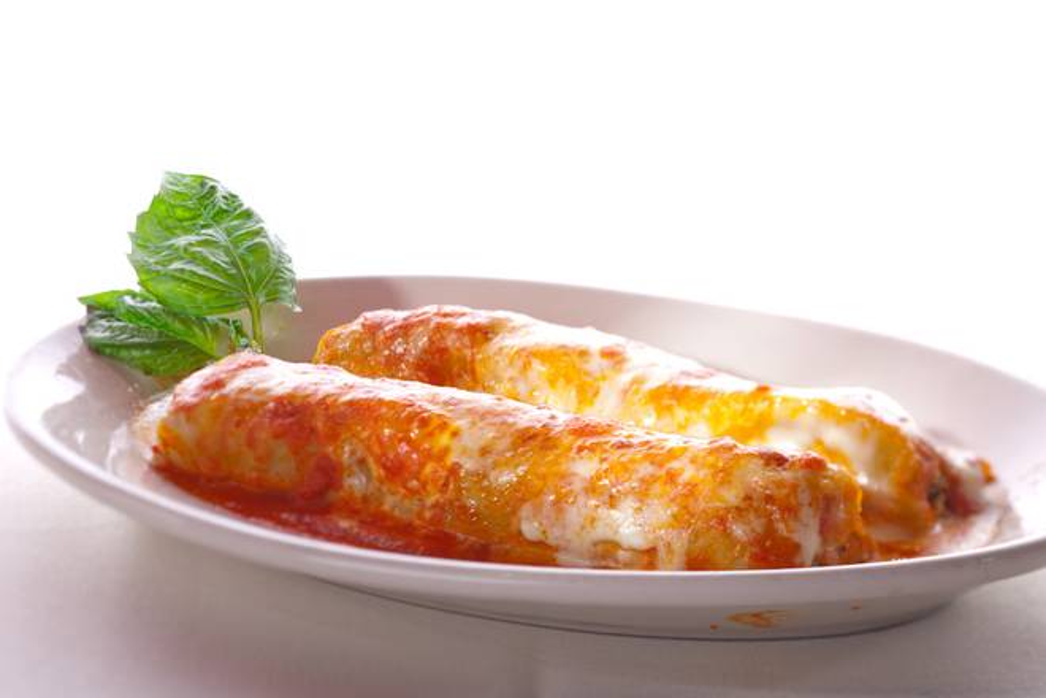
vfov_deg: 16.1
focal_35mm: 85
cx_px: 523
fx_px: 2470
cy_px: 349
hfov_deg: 23.9
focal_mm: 85
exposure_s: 1/80
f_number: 9
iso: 50
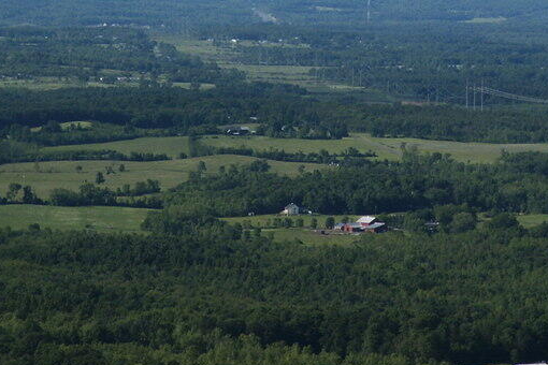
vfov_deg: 4.7
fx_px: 4414
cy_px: 0
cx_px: 285
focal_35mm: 290
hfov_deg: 7.1
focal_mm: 28.23
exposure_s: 1/250
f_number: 8
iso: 64
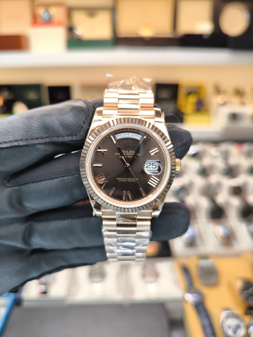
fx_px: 234
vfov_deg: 71.6
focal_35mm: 24
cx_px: 126
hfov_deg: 56.8
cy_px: 168
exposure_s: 1/100
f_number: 1.9
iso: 80
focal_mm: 6.92
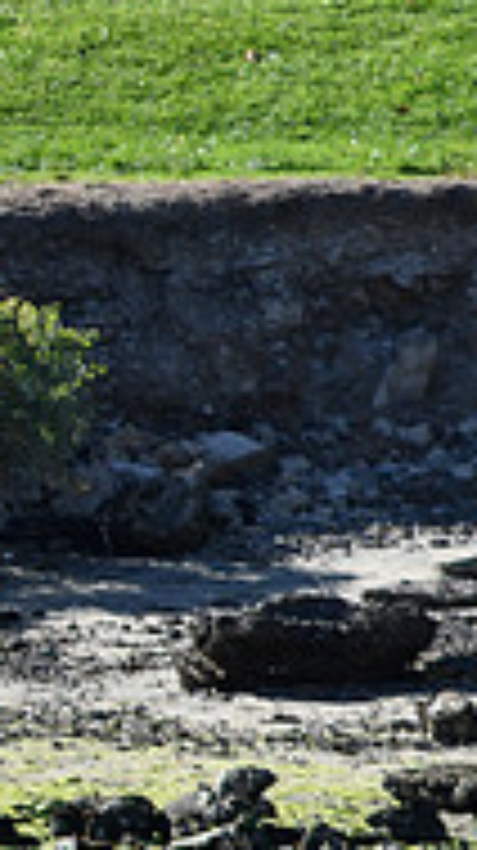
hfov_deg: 1.6
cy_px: 627
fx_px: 16789
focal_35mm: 745
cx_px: -814
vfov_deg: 2.9
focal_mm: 155
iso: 220
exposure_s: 1/1000
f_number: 5.6
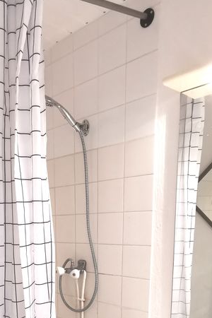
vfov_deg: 46.3
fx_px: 327
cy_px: 292
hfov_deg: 34.8
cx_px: 43
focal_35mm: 37
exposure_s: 1/30
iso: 200
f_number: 2.2
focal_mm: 2.35
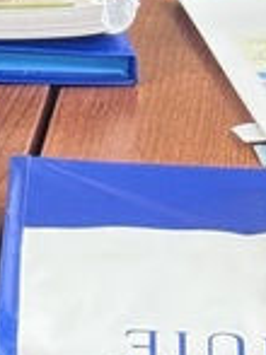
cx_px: -73
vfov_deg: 5.7
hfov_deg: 4.4
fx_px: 3427
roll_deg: +0.3
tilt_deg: -8.9
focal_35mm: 334
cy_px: -577
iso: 320
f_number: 1.78
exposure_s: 1/40
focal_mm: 6.76
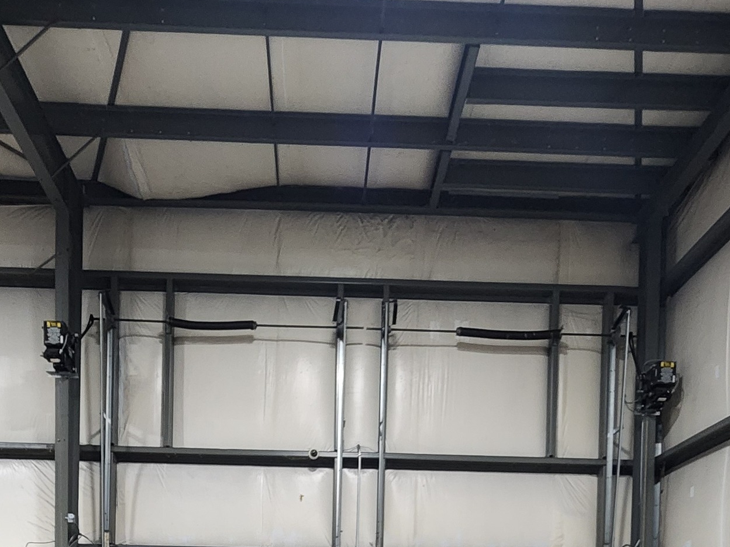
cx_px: 327
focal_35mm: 32
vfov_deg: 35.0
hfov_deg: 56.7
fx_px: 675
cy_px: 657
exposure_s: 1/40
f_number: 2.2
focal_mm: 2.2
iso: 320
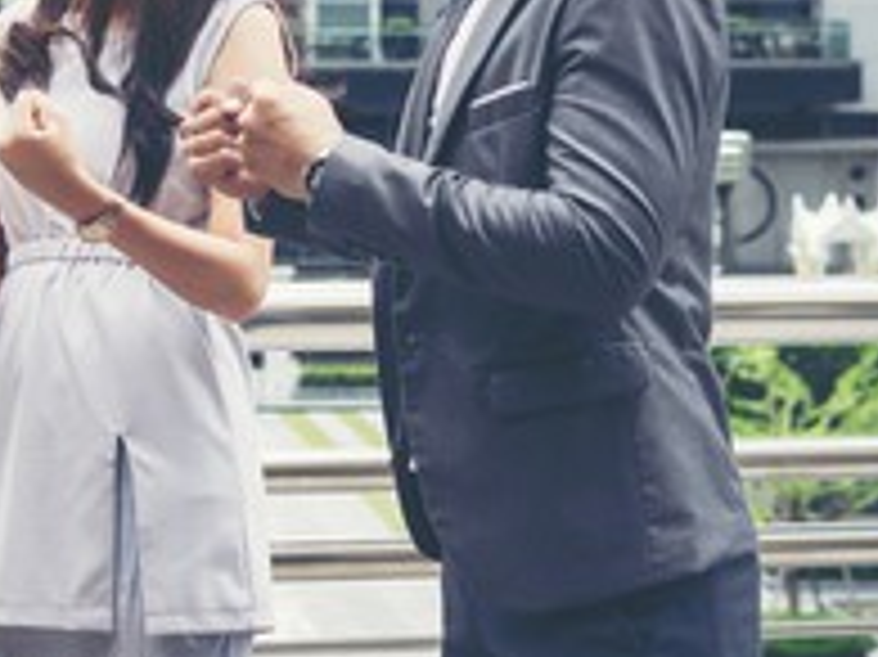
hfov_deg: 12.2
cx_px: -158
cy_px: 137
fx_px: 4005
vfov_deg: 9.4
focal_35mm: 158
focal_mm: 50
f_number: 4
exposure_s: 1/800
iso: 250
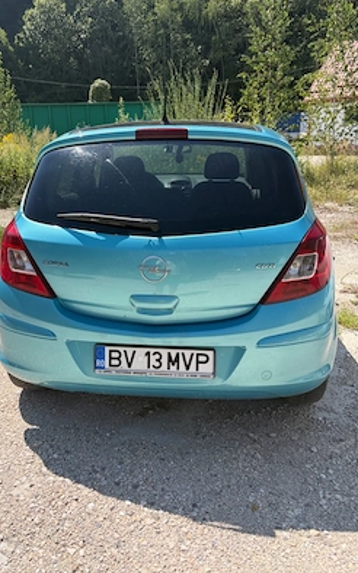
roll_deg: +2.1
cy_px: 288
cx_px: 144
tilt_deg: -19.1
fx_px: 437
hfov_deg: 44.3
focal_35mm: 28
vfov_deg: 66.5
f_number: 1.6
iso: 50
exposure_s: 1/2865
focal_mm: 5.96
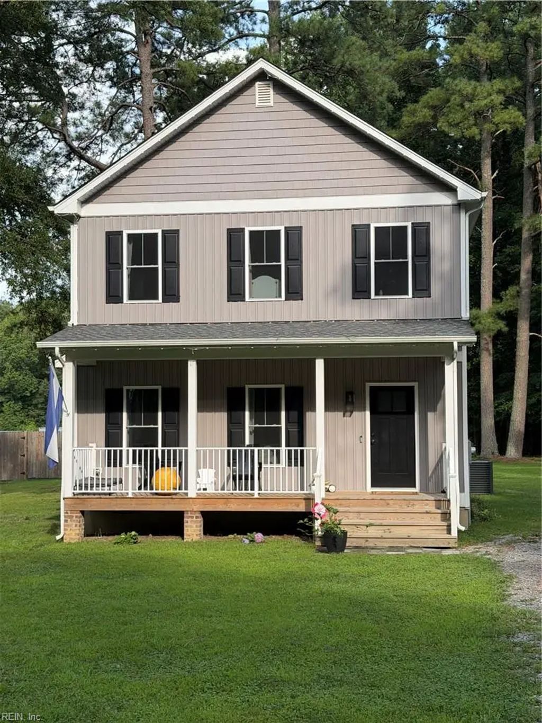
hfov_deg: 30.3
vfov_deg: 39.7
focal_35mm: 48
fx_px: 1002
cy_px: 362
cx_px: 271
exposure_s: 1/1608
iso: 64
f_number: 1.78
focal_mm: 6.76
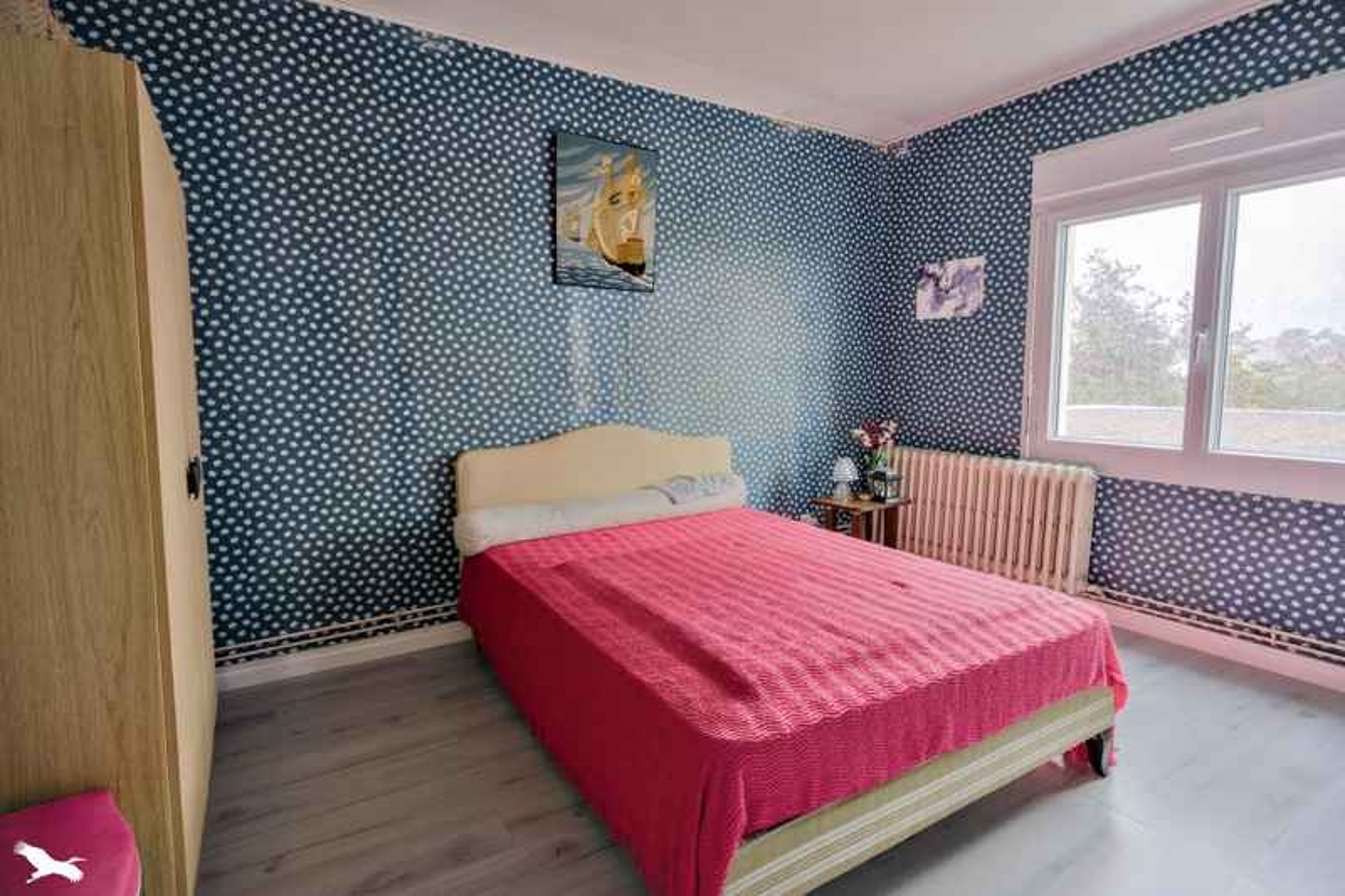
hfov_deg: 91.0
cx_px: 672
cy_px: 448
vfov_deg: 68.3
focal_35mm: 18
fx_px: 661
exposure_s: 1/20
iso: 800
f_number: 8
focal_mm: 17.7
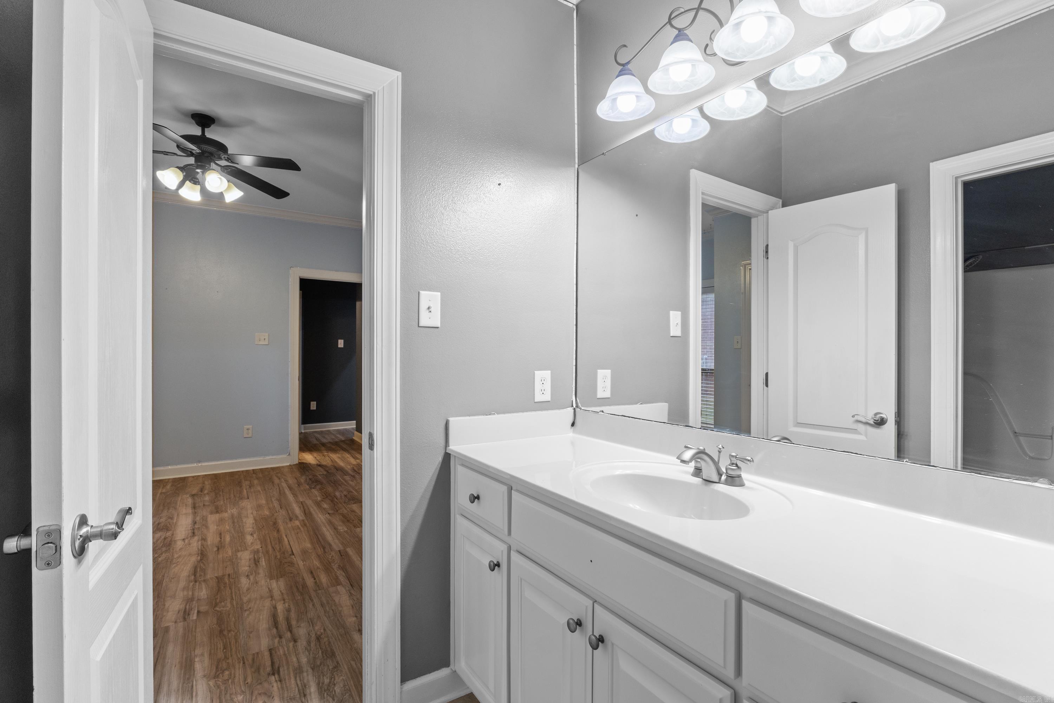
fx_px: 487
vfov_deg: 71.6
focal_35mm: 17
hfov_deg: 94.5
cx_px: 527
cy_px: 352
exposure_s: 1/3
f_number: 8
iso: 400
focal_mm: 11.1
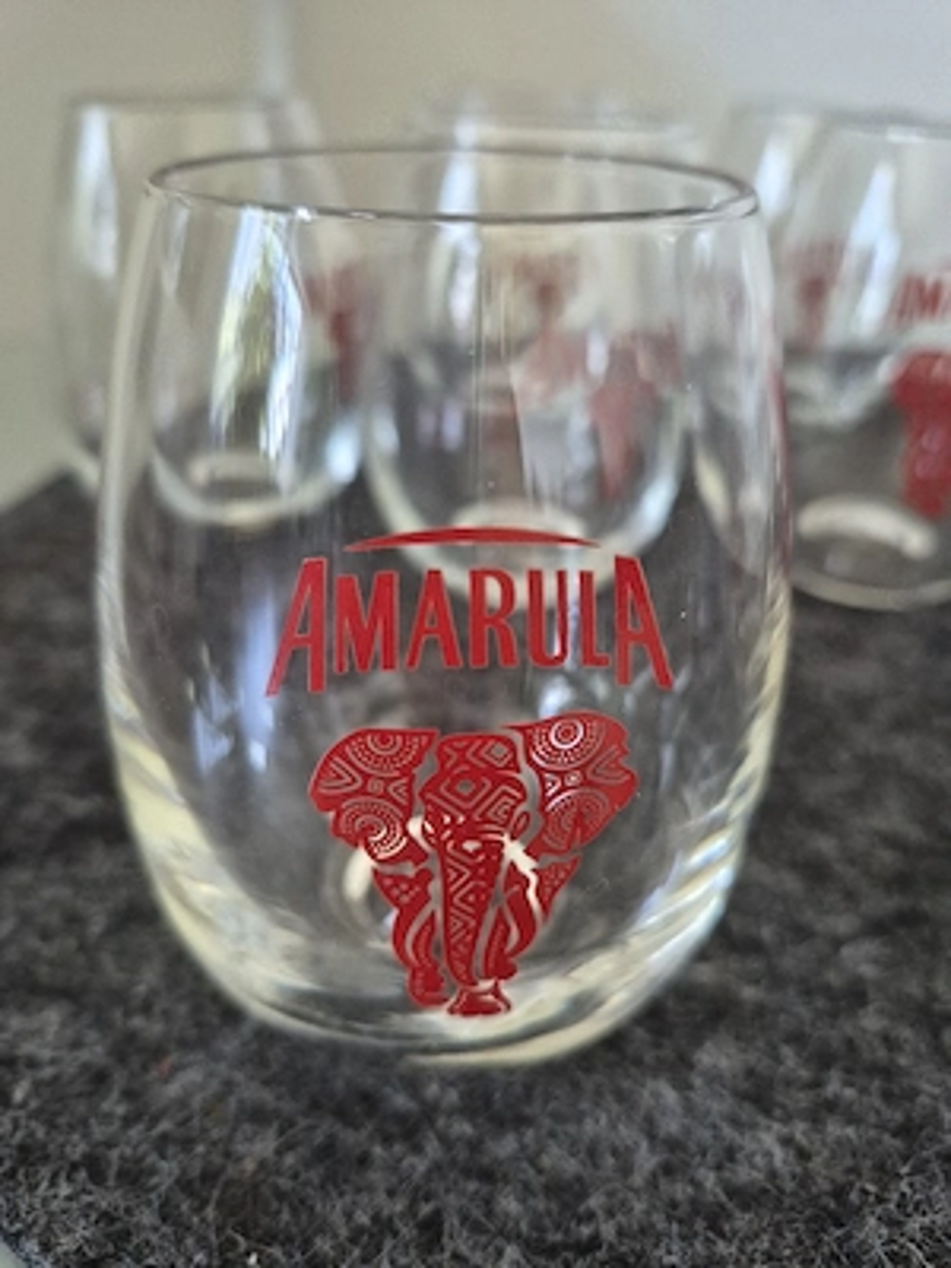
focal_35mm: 23
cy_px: 634
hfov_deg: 58.9
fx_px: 843
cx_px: 476
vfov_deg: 73.9
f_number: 1.8
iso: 640
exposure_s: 1/100
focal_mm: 5.4
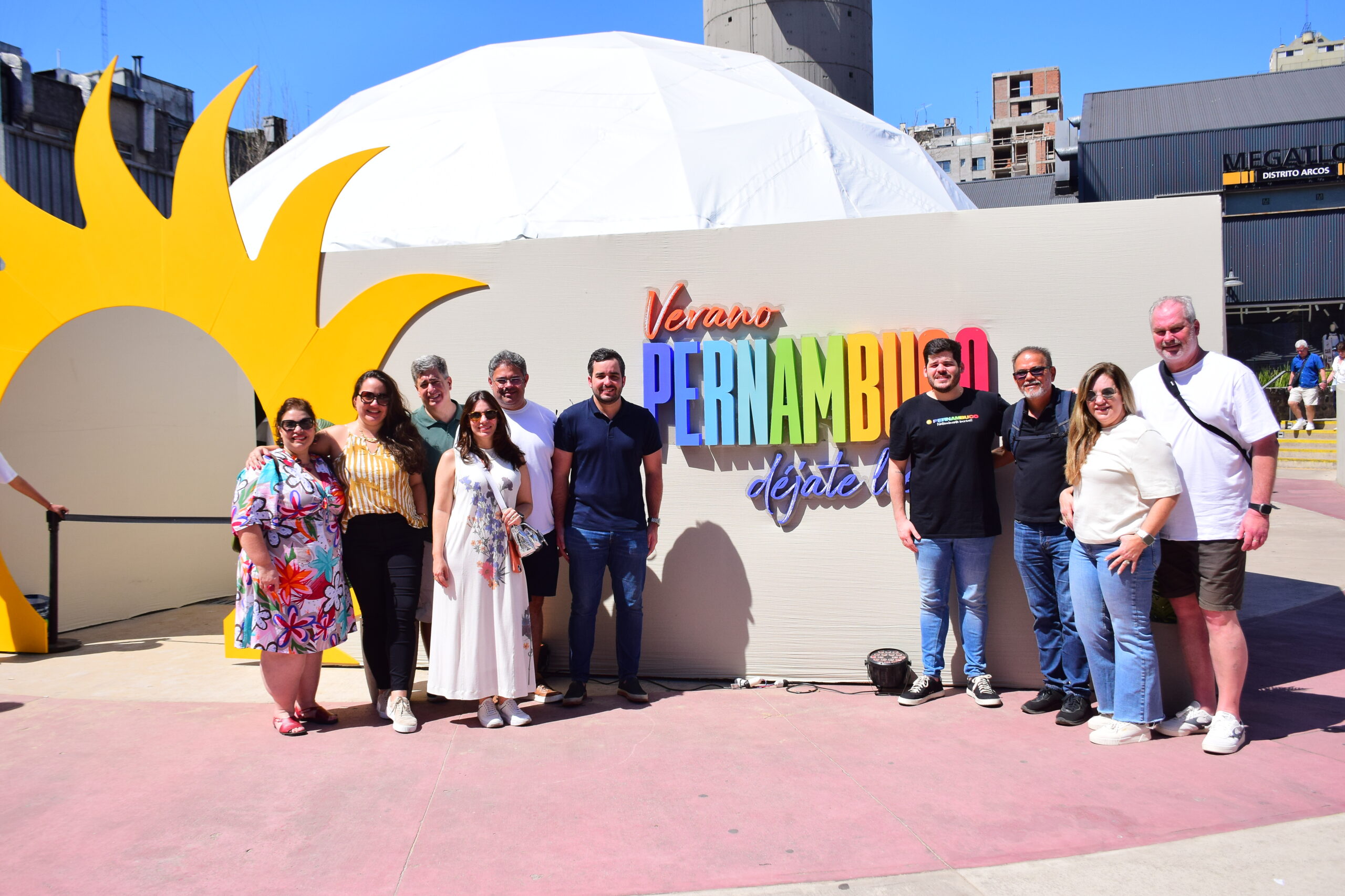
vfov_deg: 43.6
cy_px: 448
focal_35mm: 30
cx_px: 672
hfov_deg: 61.9
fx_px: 1121
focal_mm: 20
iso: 320
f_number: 6.3
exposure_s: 1/2000
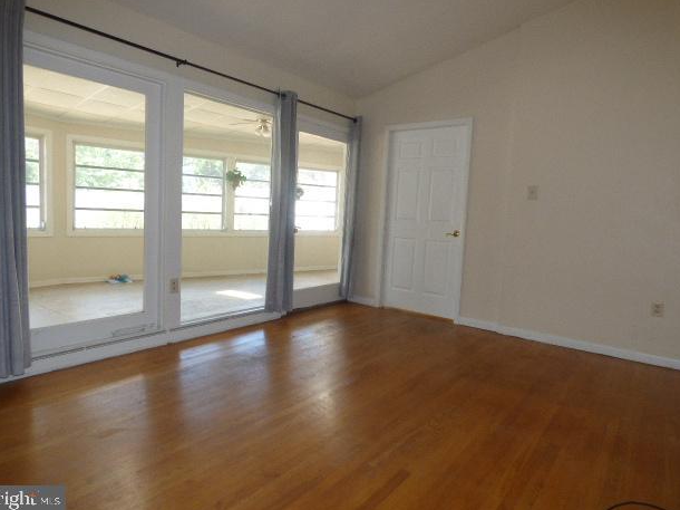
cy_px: 247
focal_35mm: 21
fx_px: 412
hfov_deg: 79.0
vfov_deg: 63.4
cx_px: 336
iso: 200
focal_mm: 3.58
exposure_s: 1/80
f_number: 2.8
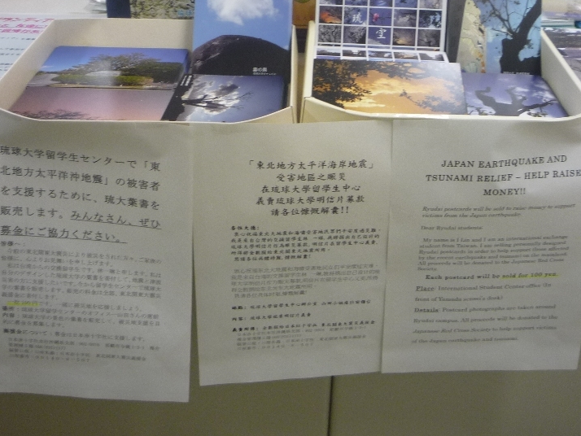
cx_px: 312
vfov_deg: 33.2
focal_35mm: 43
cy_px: 131
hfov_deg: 43.8
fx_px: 722
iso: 160
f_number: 3.3
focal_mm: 5.2
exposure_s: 1/30
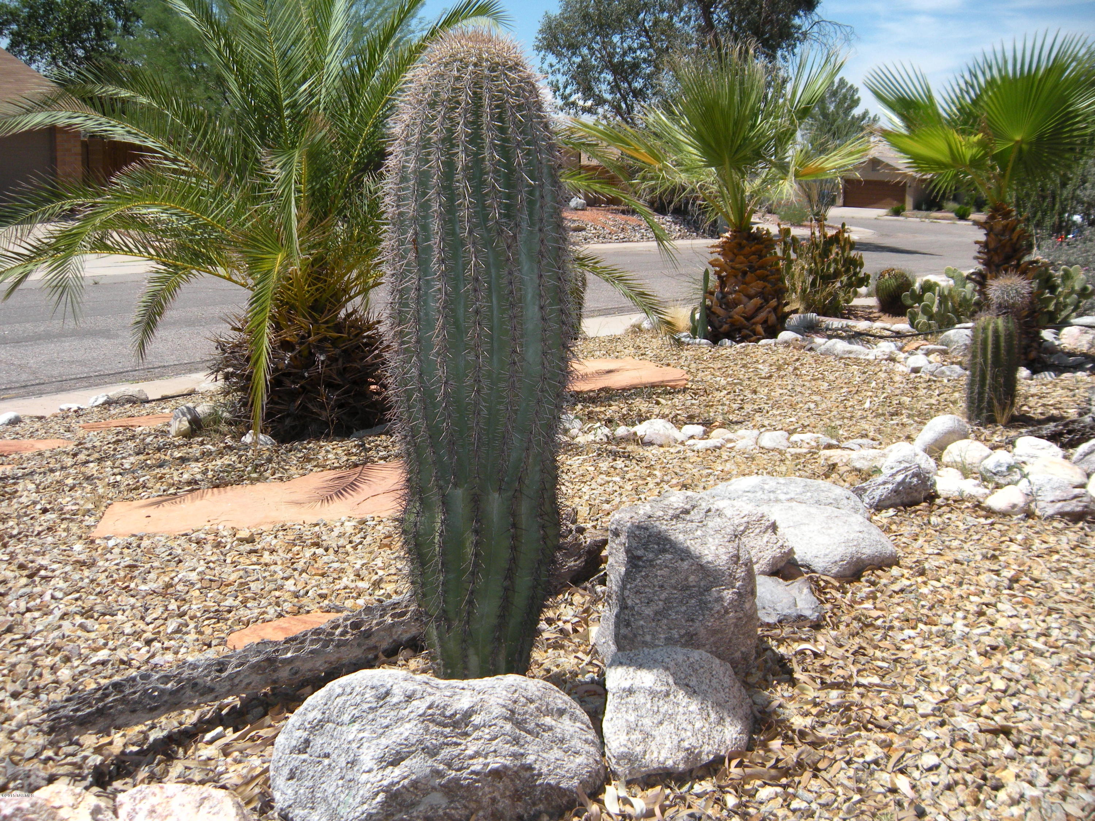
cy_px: 410
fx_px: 1107
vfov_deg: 40.7
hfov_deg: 52.6
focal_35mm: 35
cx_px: 548
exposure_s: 1/898
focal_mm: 5.9
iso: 89
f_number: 3.8
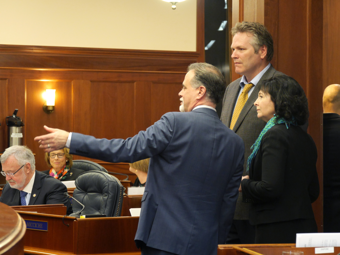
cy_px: 128
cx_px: 170
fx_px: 1277
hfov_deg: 15.2
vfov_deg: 11.4
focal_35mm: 130
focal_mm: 65
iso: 1600
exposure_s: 1/40
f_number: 5.3
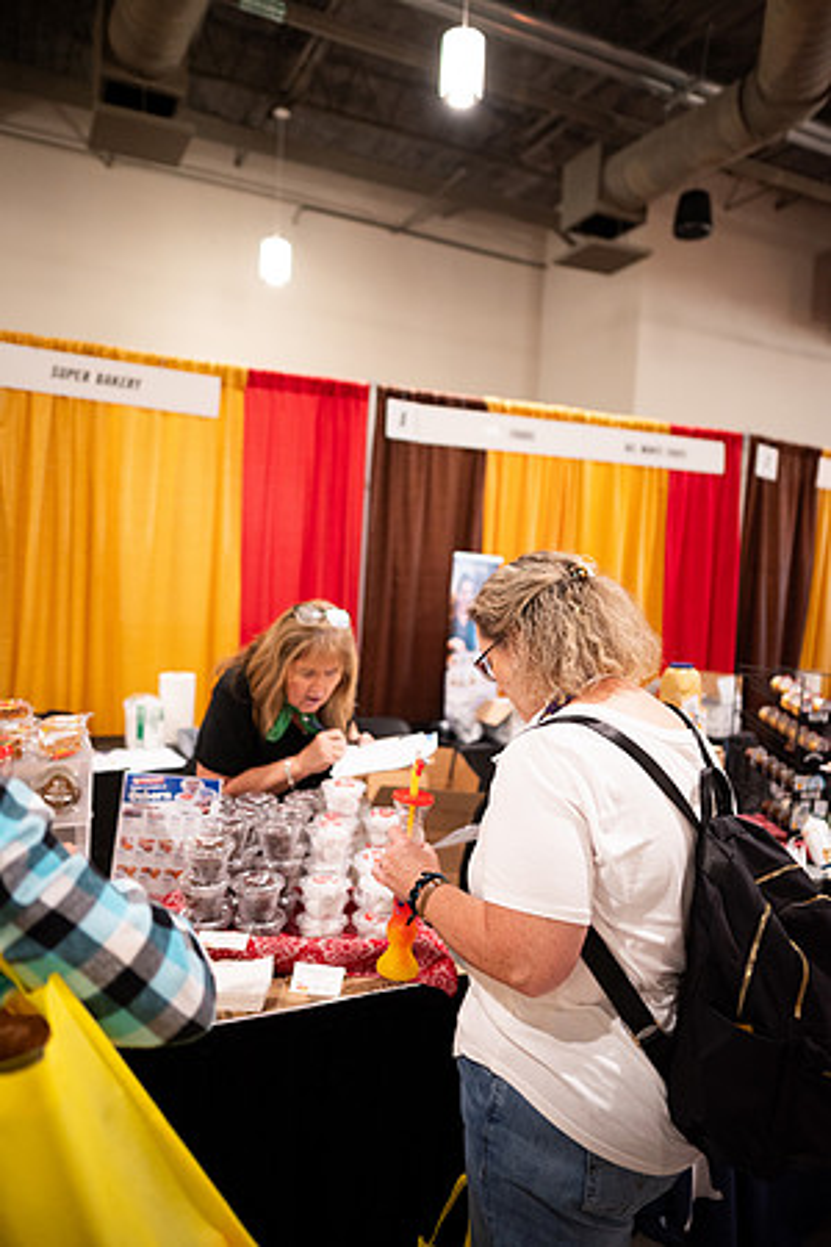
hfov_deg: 53.1
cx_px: 416
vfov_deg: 73.7
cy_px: 624
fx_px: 831
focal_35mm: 24
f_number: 1.8
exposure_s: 1/200
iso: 1250
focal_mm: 24
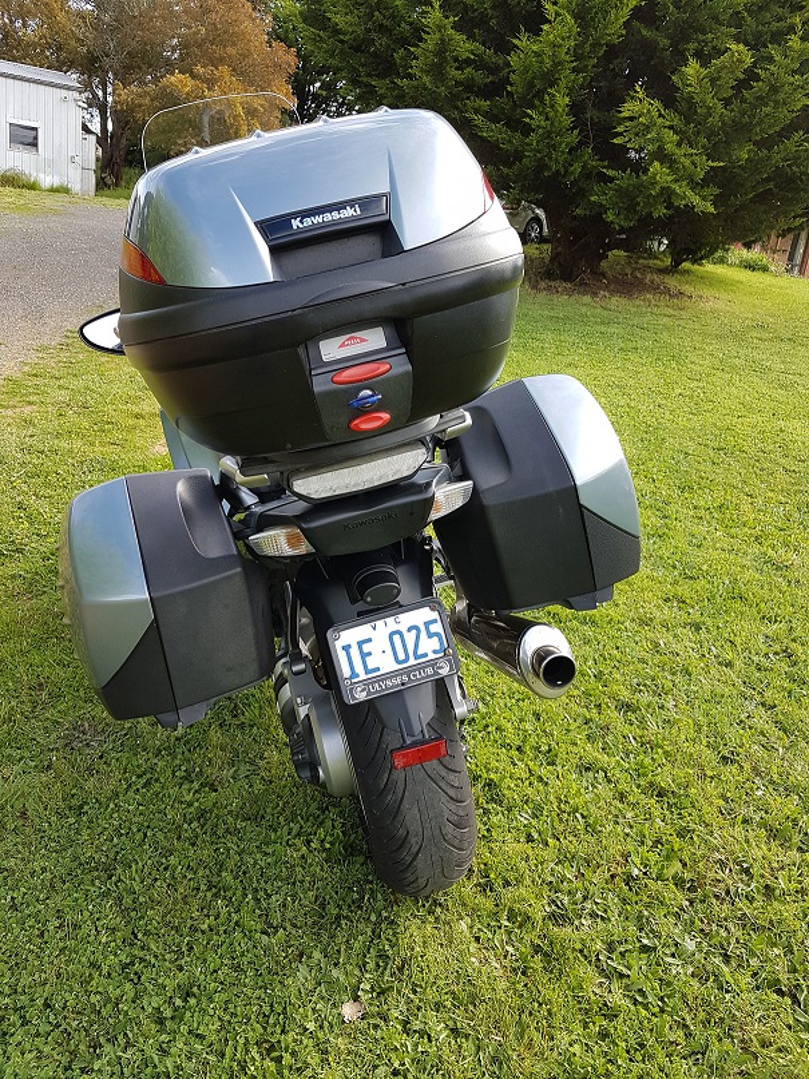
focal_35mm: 26
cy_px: 540
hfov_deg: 53.1
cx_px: 404
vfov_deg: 67.3
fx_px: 810
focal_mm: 4.2
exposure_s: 1/375
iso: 40
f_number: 1.7
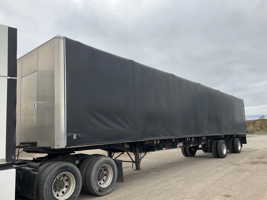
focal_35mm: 29
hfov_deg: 61.6
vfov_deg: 48.3
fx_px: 224
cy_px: 100
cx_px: 134
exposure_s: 1/883
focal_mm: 3
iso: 25
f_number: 1.8
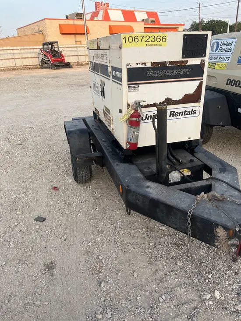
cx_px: 120
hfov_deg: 53.1
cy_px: 160
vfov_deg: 67.3
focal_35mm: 26
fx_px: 241
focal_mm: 5.1
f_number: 1.6
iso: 50
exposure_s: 1/598
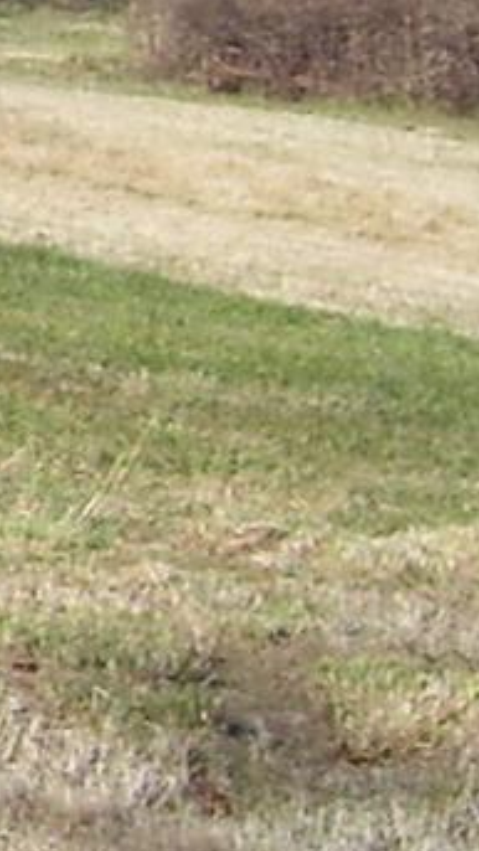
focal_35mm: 234
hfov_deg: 4.5
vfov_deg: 9.2
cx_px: -1856
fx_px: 5282
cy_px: 194
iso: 80
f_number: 4.8
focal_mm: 6
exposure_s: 1/350
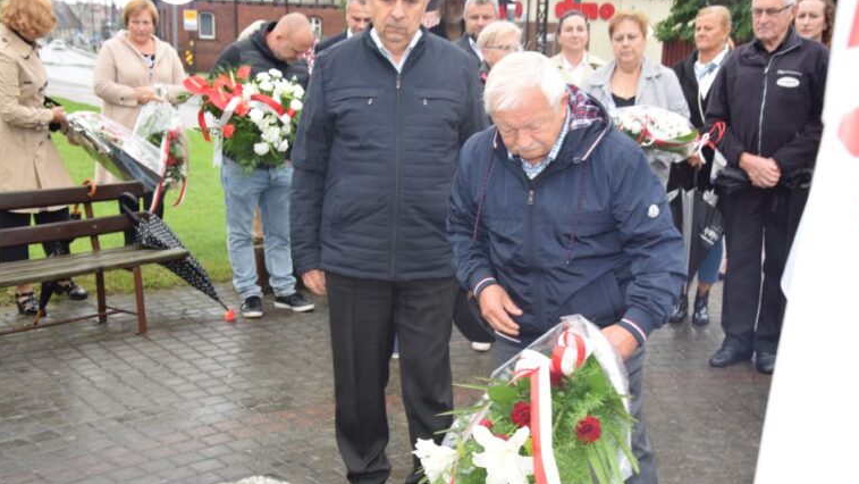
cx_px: 432
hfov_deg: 40.6
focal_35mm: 51
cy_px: 286
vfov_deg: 23.5
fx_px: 1162
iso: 640
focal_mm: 32
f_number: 5.6
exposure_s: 1/125
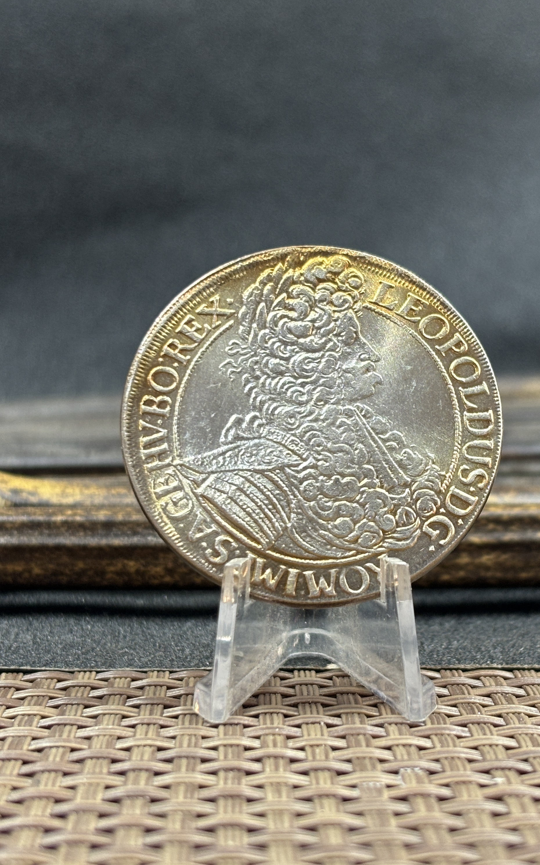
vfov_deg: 36.3
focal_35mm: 56
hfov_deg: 23.1
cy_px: 433
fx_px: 1319
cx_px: 315
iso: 64
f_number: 1.6
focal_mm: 5.96
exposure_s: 1/60
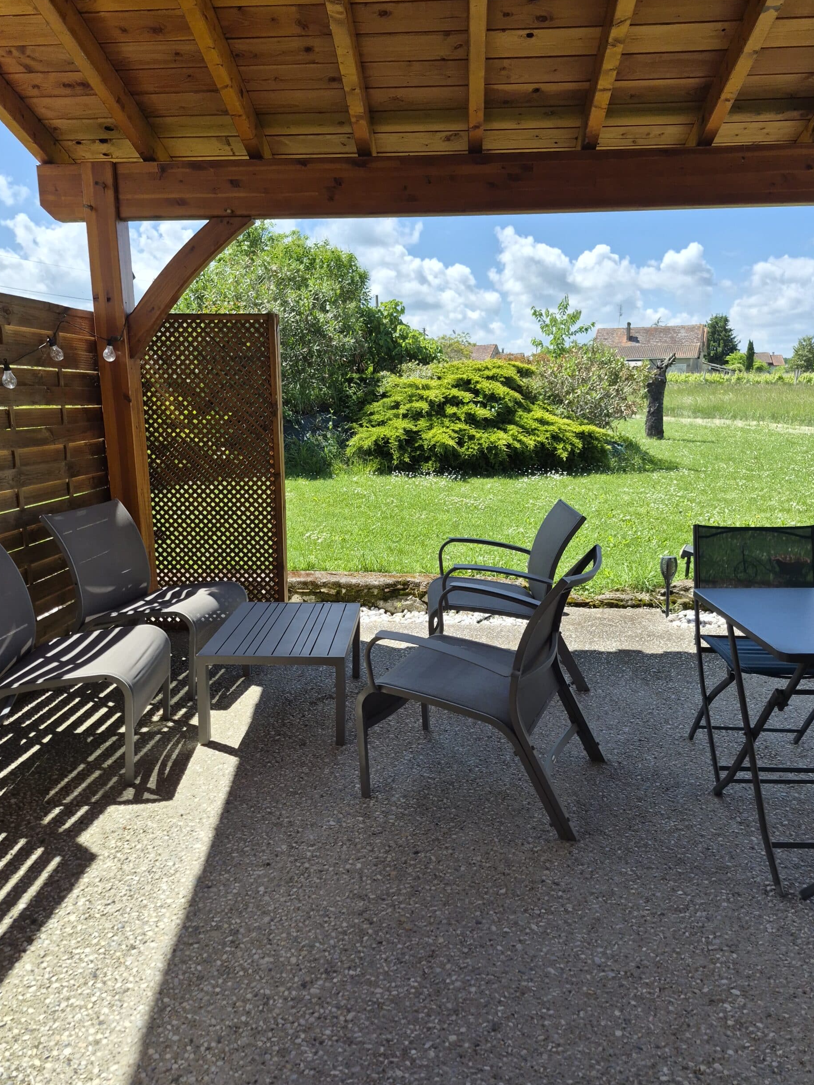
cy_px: 548
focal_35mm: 24
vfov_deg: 71.6
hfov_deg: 56.8
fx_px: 752
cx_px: 408
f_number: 1.8
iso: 80
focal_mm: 5.4
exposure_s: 1/4240
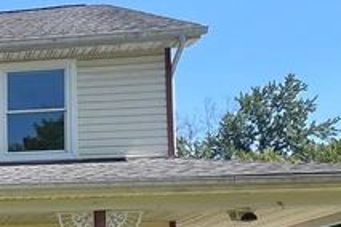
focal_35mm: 65
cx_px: -231
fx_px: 616
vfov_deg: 19.4
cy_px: 291
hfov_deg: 22.3
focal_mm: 1.57
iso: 32
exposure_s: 1/713
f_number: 1.8
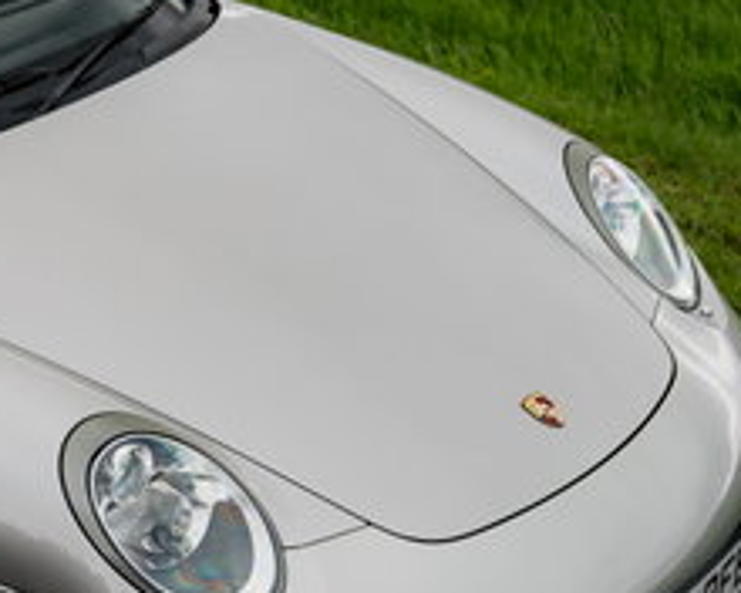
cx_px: 5
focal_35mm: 98
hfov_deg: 19.0
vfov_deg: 15.7
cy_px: 256
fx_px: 2149
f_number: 2.8
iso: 160
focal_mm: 30
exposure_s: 1/400
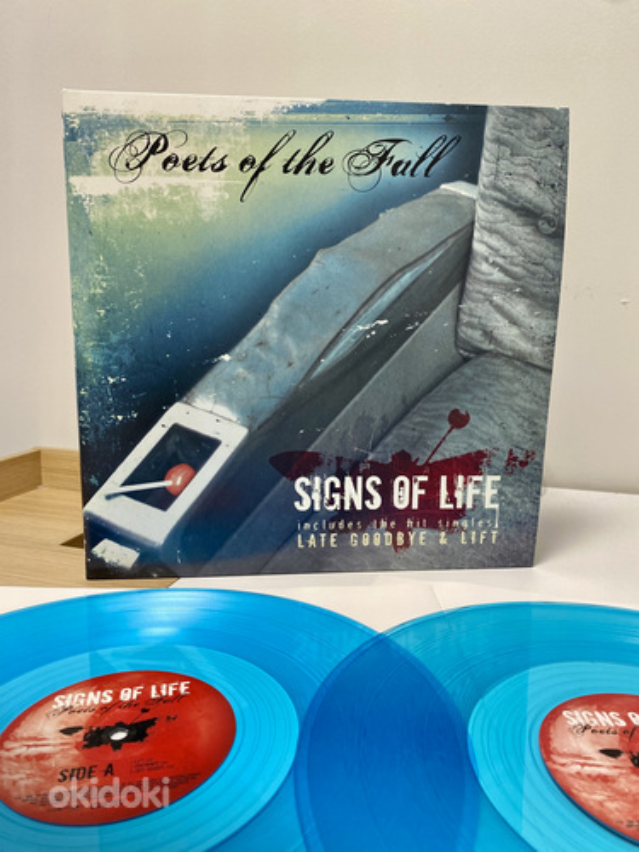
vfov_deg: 67.3
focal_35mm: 26
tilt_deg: -9.1
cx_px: 320
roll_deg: +0.1
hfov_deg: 53.1
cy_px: 426
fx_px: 640
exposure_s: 1/100
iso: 125
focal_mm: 4.25
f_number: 1.8
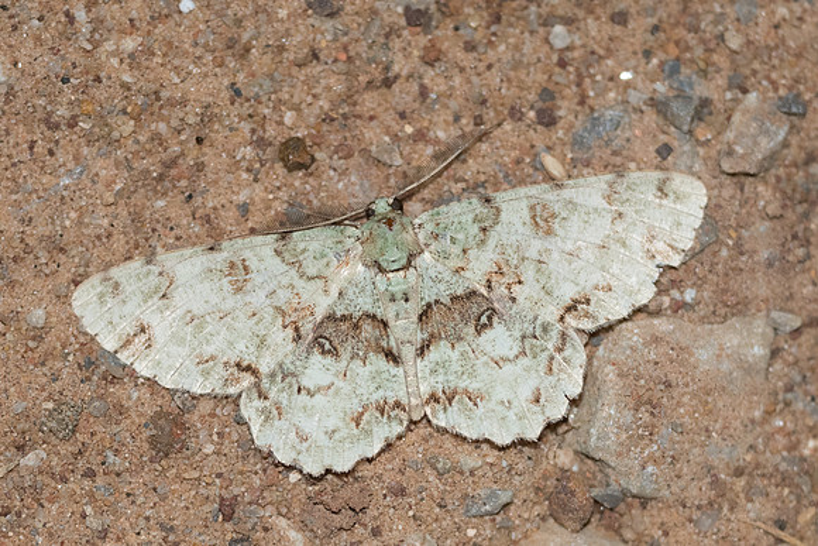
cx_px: 409
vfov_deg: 3.4
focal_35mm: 401
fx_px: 9112
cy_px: 356
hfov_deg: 5.1
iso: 1000
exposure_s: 1/250
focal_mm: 150
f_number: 3.3
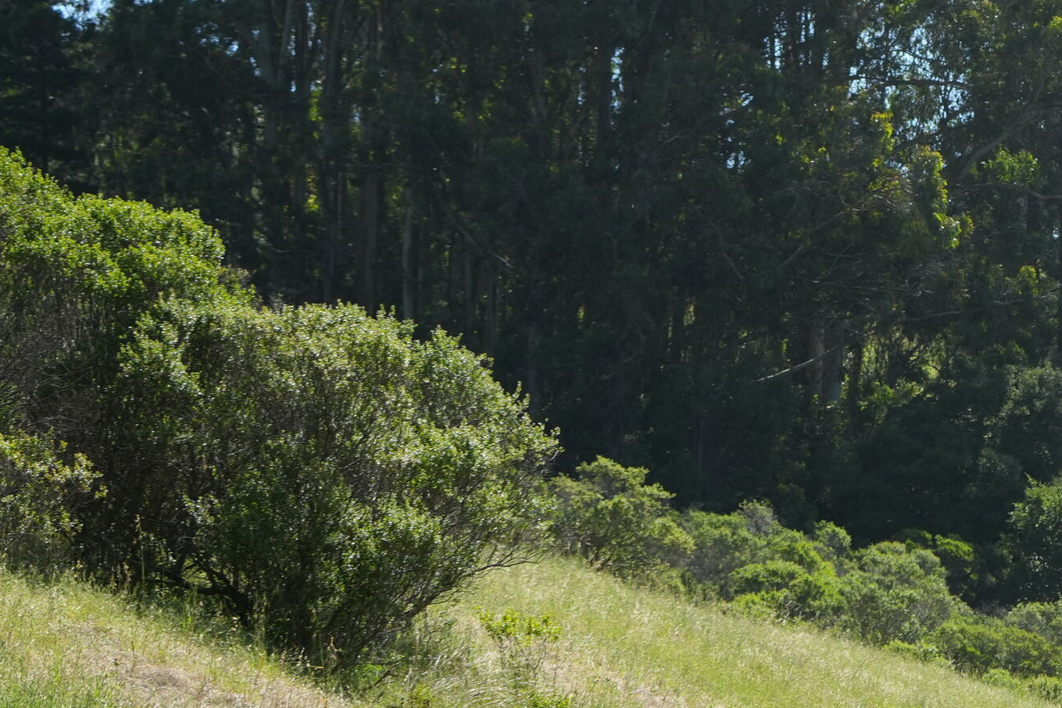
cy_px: 214
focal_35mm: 184
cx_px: 1568
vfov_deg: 7.5
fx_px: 5428
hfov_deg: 10.8
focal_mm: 56
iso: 320
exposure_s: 1/1000
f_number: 4.5
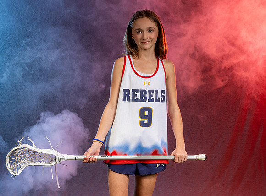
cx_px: 148
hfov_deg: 17.4
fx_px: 871
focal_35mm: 114
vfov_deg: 12.9
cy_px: 107
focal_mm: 93
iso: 64
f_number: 8
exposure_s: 1/200
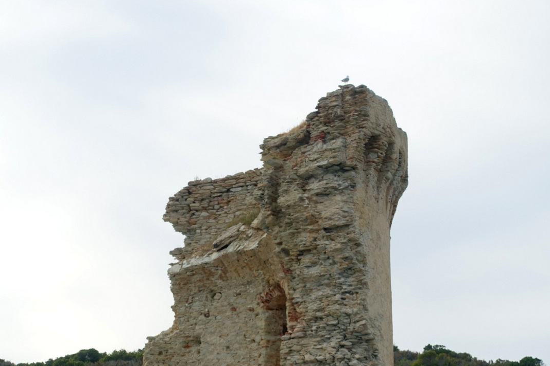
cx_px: 275
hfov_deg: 19.5
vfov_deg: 12.9
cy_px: 367
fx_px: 1604
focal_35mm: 105
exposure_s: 1/100
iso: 125
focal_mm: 25.7
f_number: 4
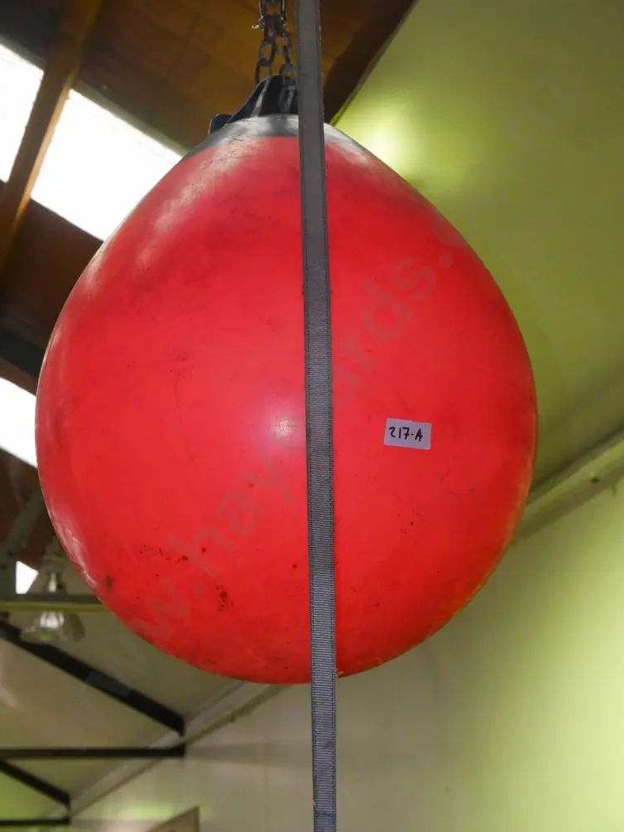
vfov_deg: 29.8
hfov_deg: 22.6
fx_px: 1562
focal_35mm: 65
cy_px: 412
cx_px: 312
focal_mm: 32
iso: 3200
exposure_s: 1/100
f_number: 5.6
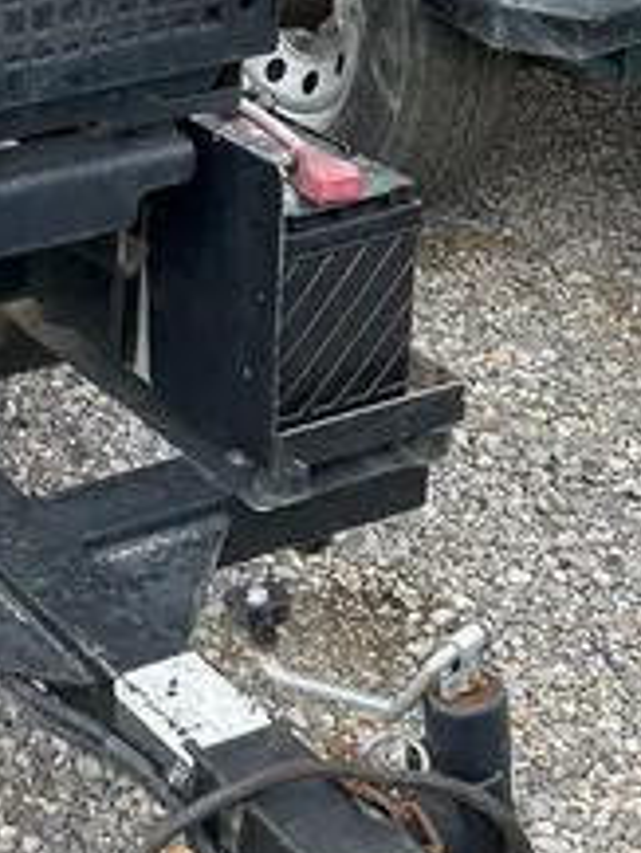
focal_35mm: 88
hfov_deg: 16.1
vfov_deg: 21.9
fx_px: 2171
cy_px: 147
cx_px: -134
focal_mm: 5.7
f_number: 1.5
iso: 50
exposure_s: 1/1089
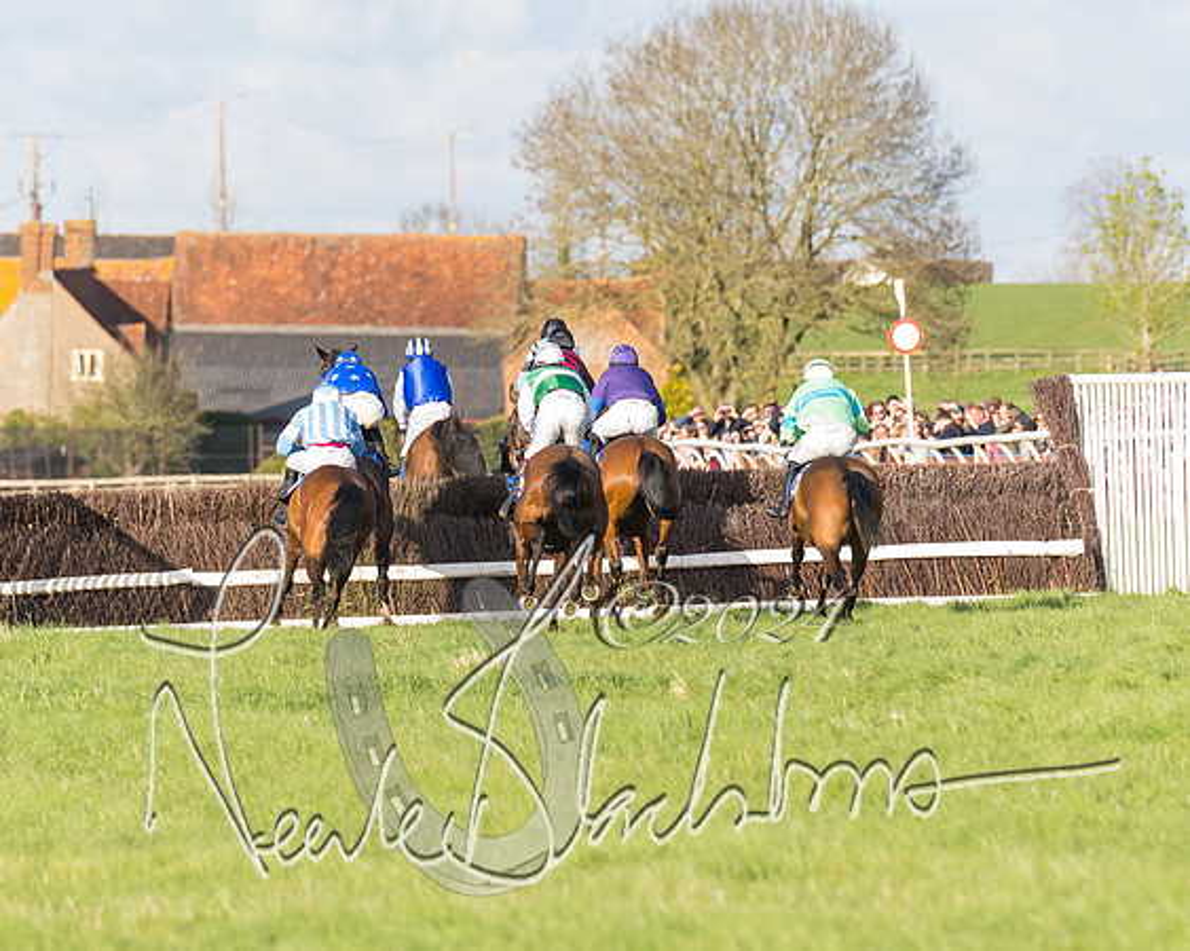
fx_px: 16687
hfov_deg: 4.1
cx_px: 591
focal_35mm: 474
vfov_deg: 3.3
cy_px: 369
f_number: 4
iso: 400
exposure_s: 1/1600
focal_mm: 200
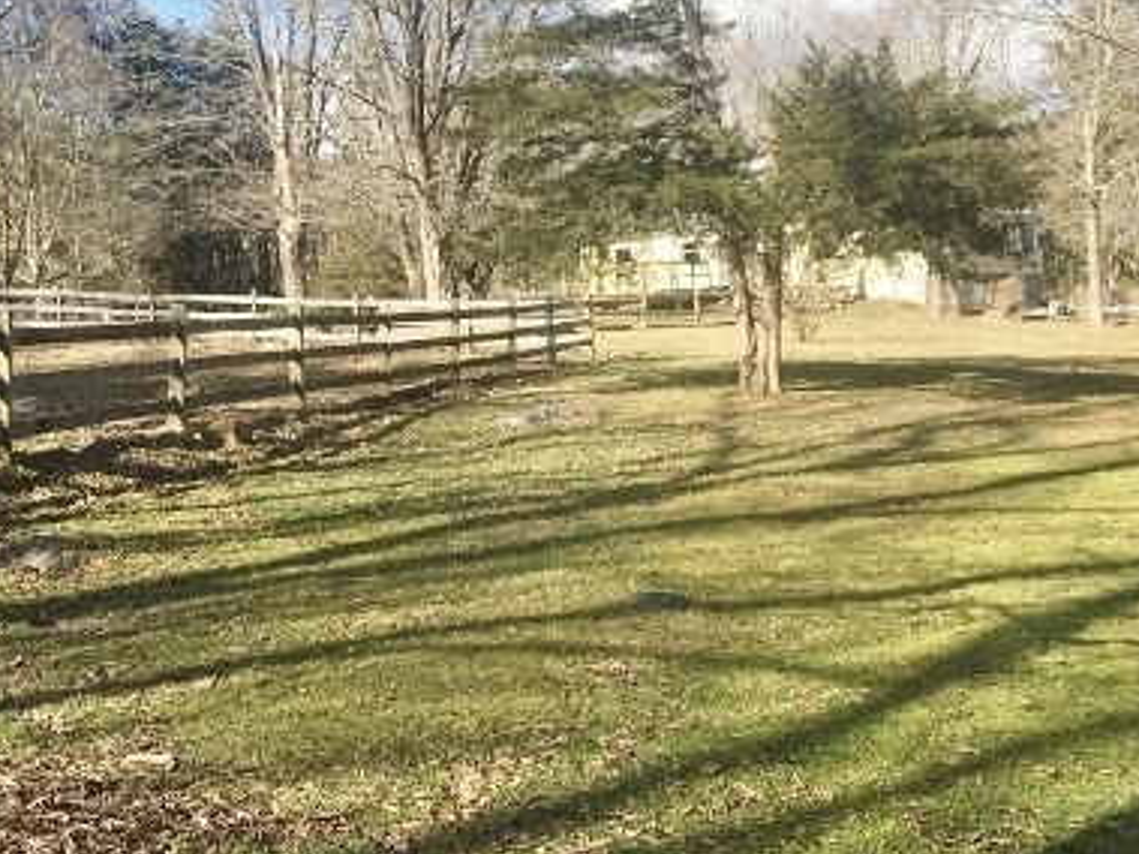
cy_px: 376
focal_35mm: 49
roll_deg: +2.8
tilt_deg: -0.1
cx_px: 685
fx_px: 1612
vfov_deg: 29.6
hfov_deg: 38.8
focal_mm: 4.15
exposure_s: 1/884
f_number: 2.2
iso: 25
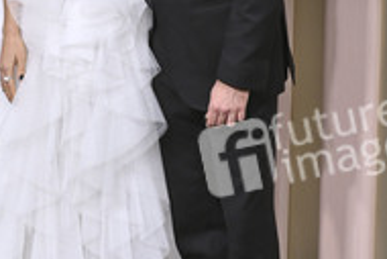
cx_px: 118
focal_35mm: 200
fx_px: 2152
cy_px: 47
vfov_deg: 6.9
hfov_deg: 10.3
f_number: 8
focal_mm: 95
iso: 800
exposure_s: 1/640
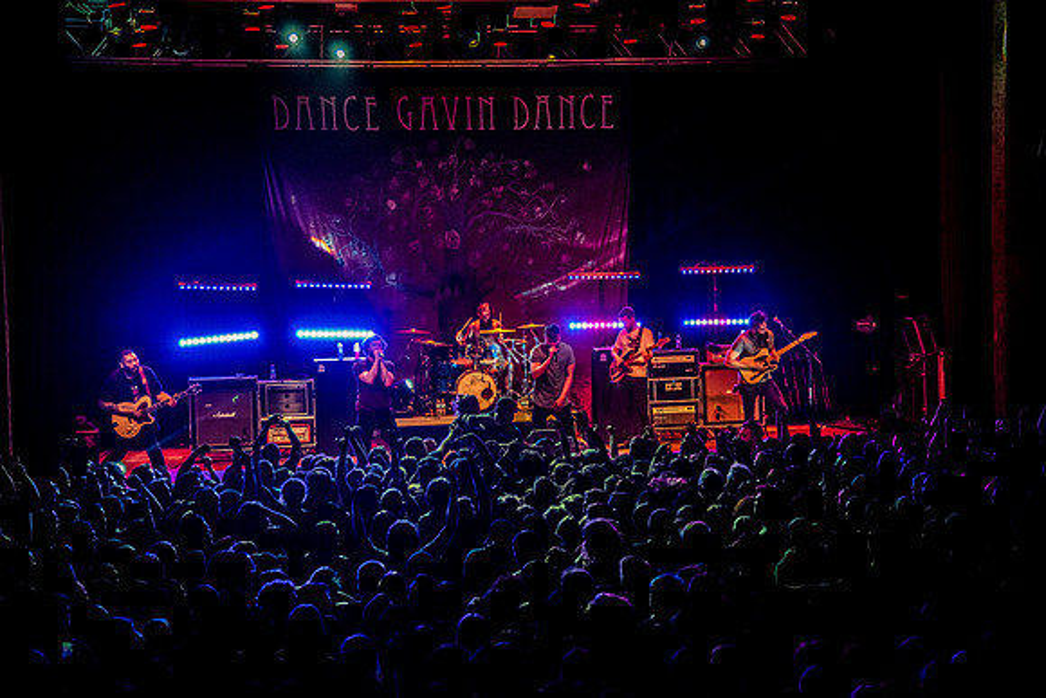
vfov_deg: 17.5
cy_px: 349
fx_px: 2267
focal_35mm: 78
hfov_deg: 26.0
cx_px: 523
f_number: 4
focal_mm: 78
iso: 5000
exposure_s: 1/640
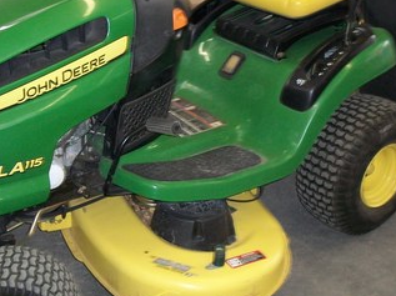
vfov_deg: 26.4
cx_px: 172
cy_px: 109
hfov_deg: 34.9
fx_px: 628
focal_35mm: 55
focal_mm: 5.7
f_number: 2.9
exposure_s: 1/30
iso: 160
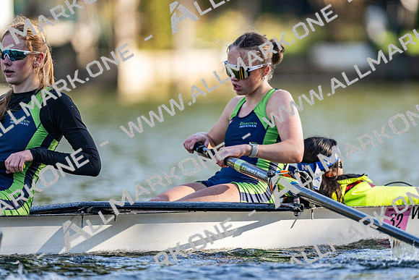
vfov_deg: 2.3
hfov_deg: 3.4
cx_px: 210
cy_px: 140
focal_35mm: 600
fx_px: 6985
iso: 720
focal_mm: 600
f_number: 4
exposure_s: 1/2500
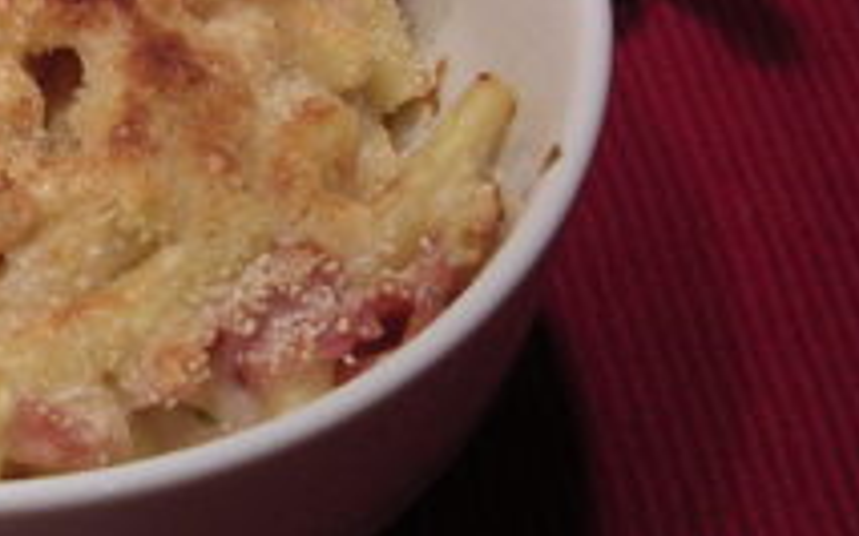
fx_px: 2832
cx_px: -145
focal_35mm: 121
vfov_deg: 10.7
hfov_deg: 16.6
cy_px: -69
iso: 100
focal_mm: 5.8
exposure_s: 1/42.5
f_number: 2.8
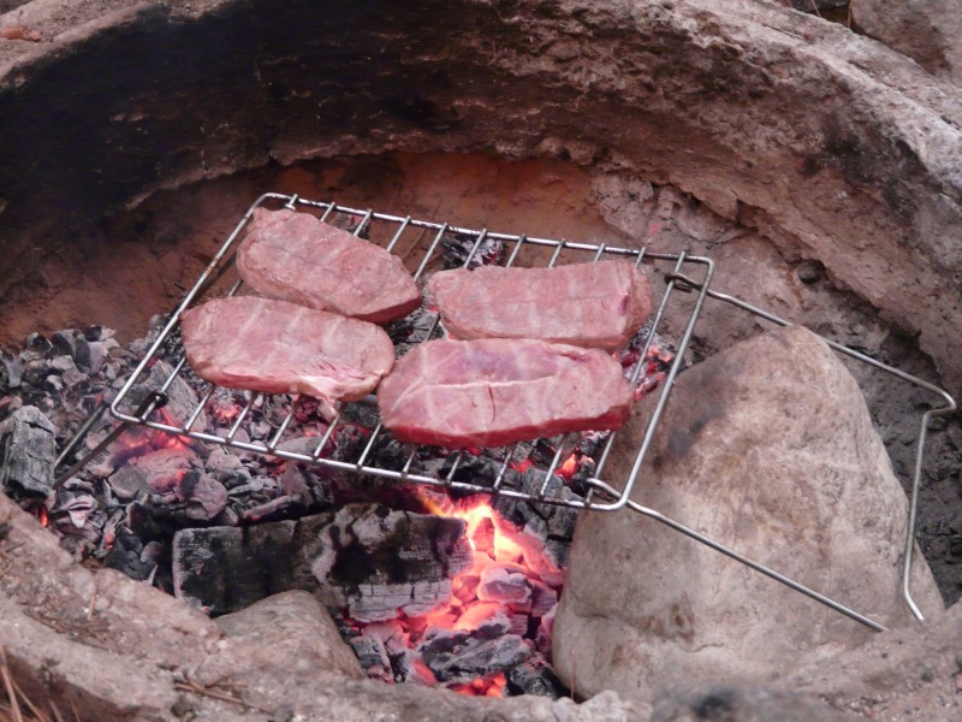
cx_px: 481
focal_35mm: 64
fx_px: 1779
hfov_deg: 30.3
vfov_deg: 22.9
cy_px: 361
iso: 400
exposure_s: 1/8
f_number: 3.2
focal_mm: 10.5
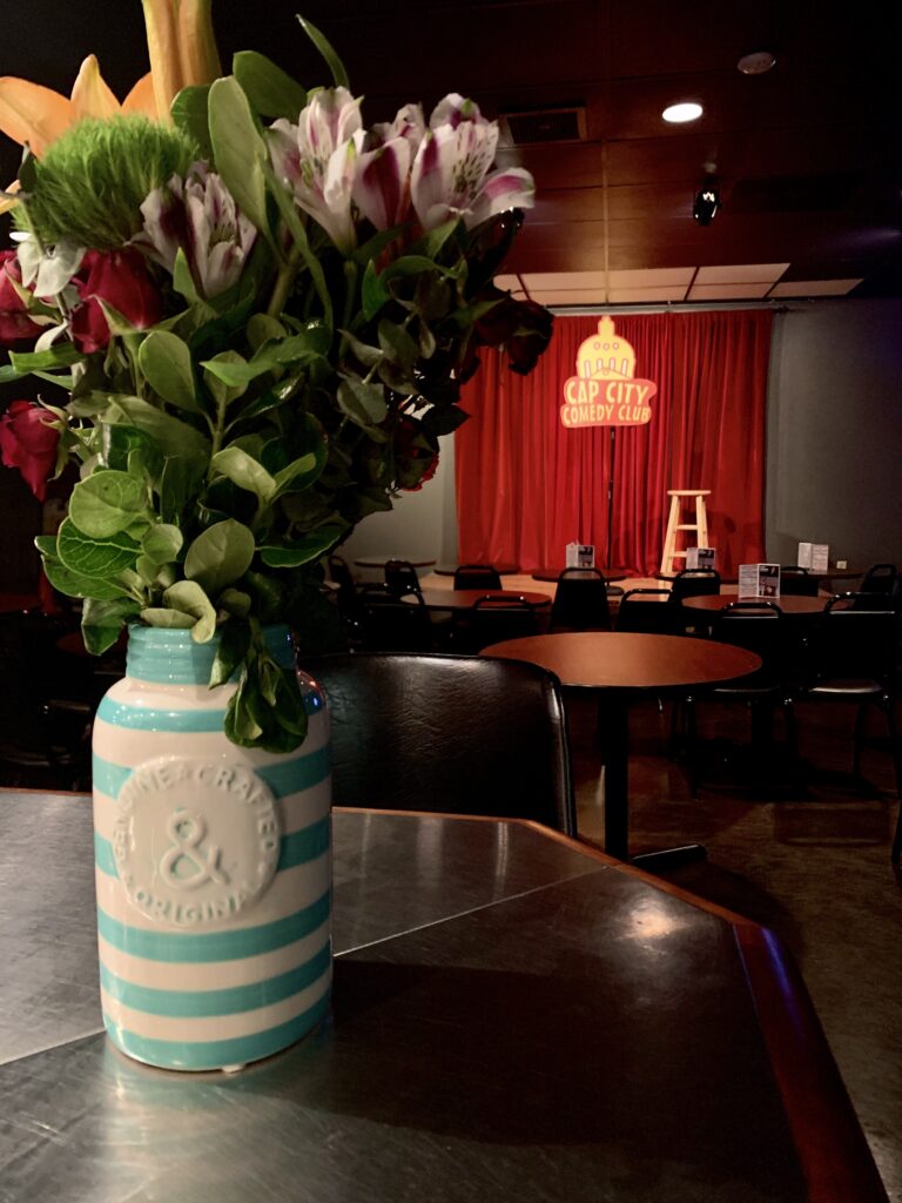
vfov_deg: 67.3
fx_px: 903
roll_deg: -0.5
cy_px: 602
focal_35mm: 26
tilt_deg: -7.2
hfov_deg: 53.1
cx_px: 451
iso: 500
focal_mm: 4.25
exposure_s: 1/30
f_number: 1.8
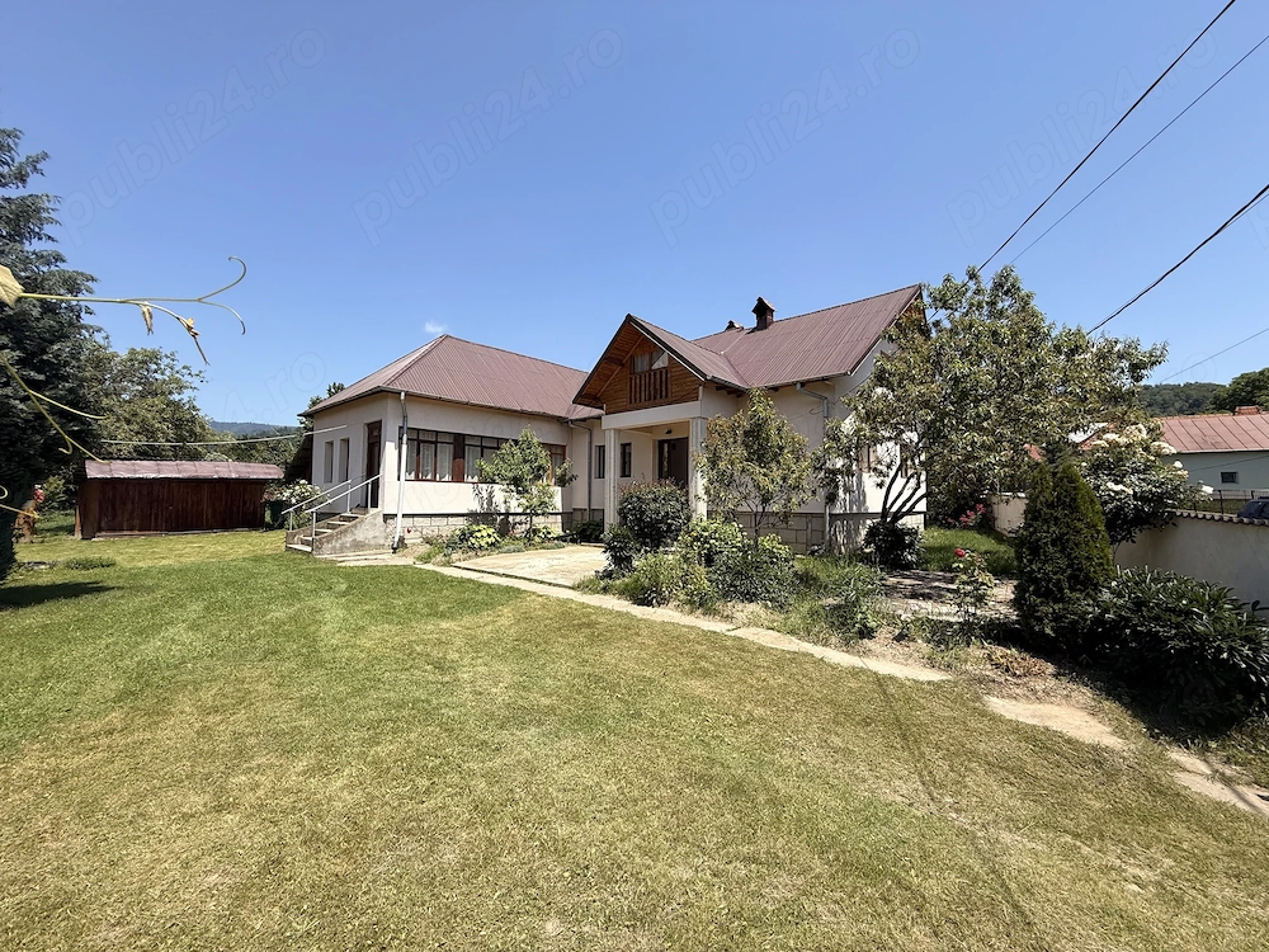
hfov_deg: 102.1
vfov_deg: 85.7
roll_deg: -0.4
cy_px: 476
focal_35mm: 14
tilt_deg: +4.0
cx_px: 634
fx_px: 513
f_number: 2.2
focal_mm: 2.22
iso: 50
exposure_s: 1/1572
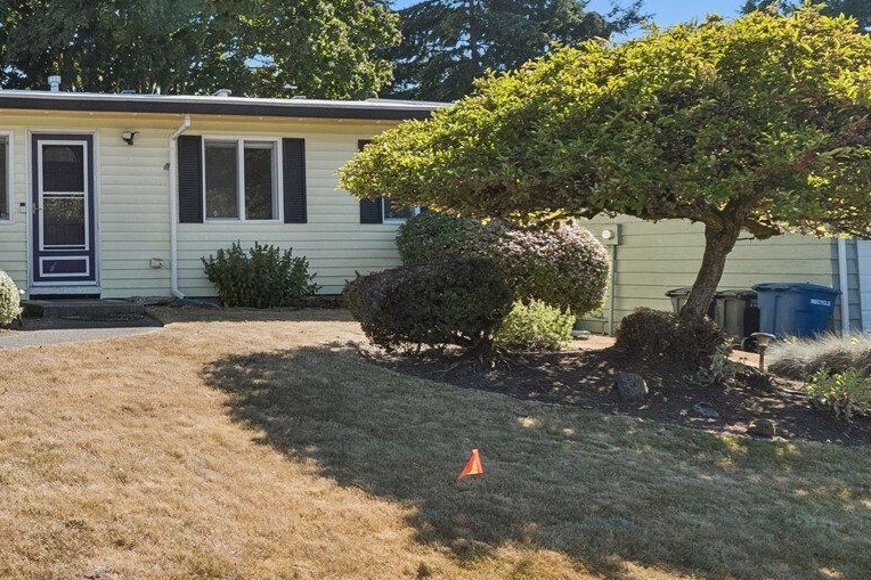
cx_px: -85
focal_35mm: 42
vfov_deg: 32.0
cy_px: 220
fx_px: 1008
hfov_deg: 38.7
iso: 250
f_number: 9
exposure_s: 1/200
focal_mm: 12.5
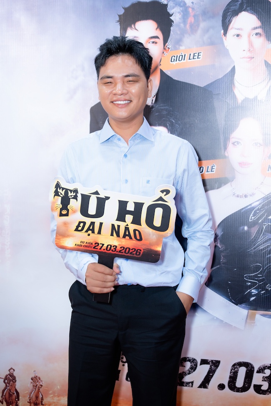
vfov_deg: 39.2
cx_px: 136
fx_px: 571
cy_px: 203
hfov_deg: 26.7
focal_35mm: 51
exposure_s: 1/250
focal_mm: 50.6
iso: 320
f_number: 2.8
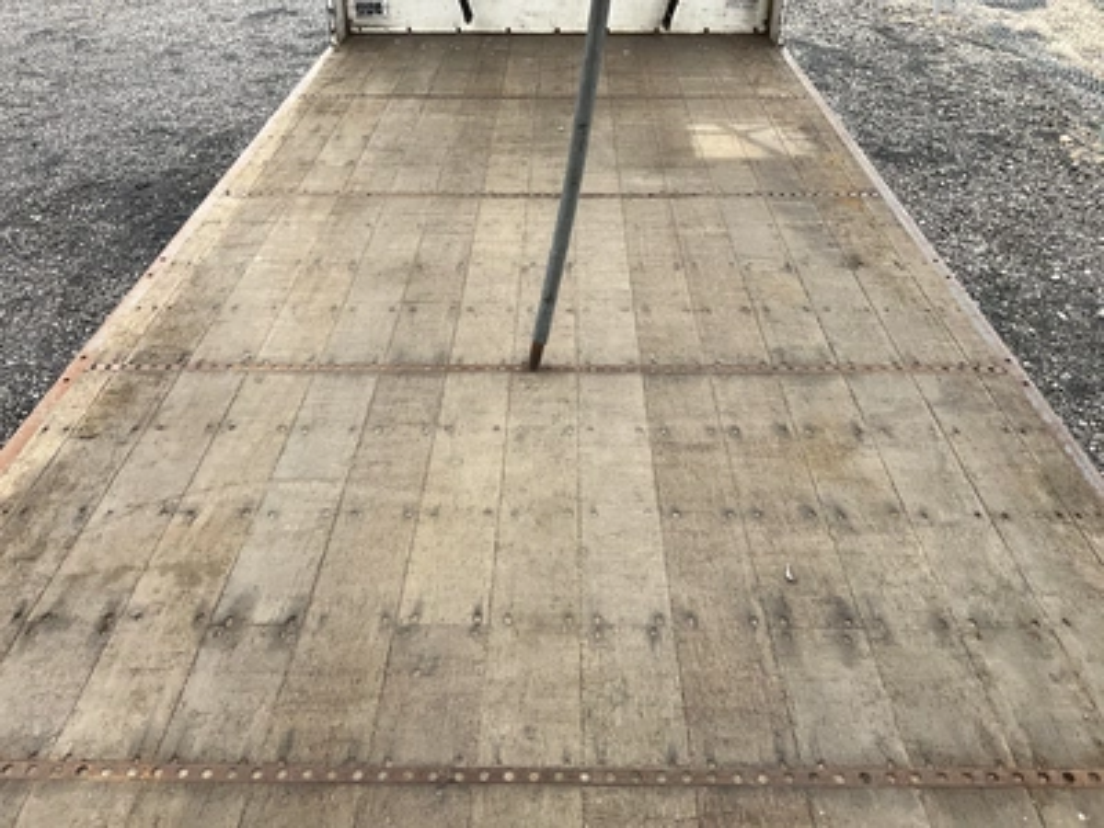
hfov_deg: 61.7
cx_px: 552
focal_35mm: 29
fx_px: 925
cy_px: 414
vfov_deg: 48.2
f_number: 1.8
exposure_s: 1/556
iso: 25
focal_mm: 3
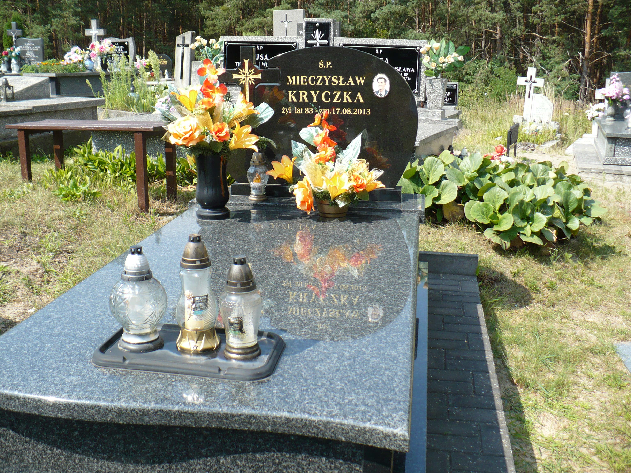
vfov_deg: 38.7
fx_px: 674
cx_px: 316
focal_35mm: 37
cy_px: 236
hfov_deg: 50.1
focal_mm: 6.1
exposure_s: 1/640
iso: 100
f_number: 2.8
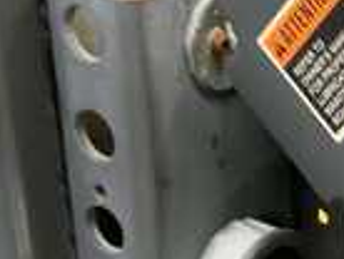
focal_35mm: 126
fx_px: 1254
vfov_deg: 11.7
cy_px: 271
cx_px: 523
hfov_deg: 14.5
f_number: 1.8
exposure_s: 1/40
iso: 200
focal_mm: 3
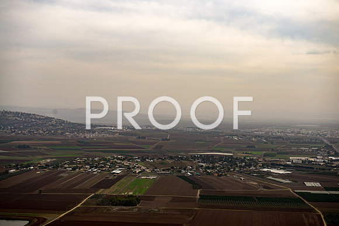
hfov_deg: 36.2
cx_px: 170
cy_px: 113
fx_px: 518
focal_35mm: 55
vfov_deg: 24.6
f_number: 3.5
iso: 100
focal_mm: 55
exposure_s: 1/800
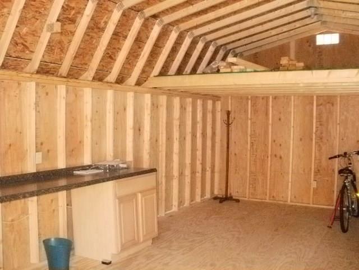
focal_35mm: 36
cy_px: 135
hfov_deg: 51.4
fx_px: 373
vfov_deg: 39.7
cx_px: 180
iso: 640
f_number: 3.5
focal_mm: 6.3
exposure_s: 1/30
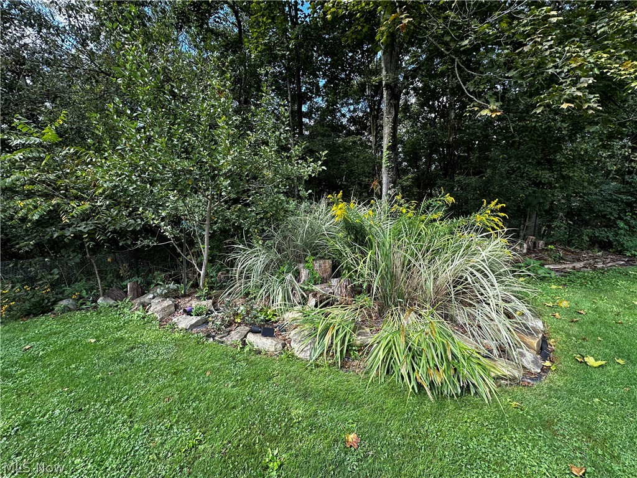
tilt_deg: -11.3
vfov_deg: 85.7
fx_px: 258
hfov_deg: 102.1
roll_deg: +0.6
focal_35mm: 14
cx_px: 318
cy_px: 239
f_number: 2.2
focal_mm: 2.22
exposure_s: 1/341
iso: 40
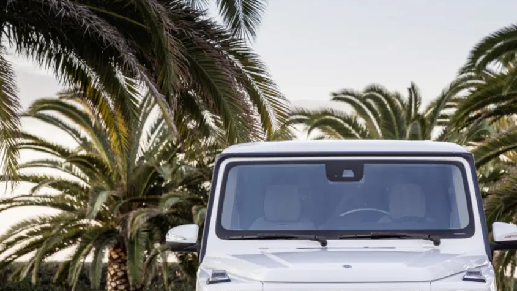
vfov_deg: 5.4
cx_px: 353
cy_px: 241
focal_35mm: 223
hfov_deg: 9.7
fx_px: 3057
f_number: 11
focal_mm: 150
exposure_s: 1/2.5
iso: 100
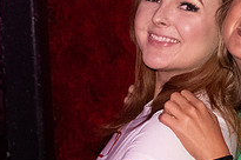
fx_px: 1076
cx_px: 306
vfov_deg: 8.5
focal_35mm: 161
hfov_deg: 12.4
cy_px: 139
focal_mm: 24.5
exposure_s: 1/125
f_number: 3.6
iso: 4000
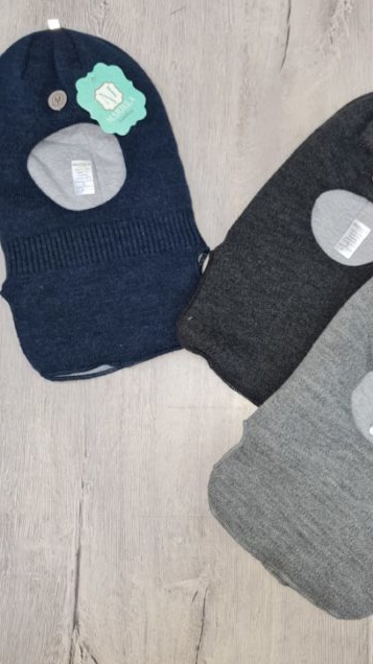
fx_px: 528
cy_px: 317
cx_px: 246
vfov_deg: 64.3
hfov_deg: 38.5
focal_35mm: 30
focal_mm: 7
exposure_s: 1/100
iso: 200
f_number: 1.8
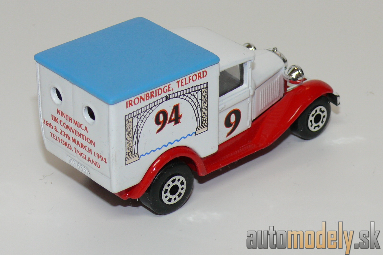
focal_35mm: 140
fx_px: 1489
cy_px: 114
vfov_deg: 9.8
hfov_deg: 14.7
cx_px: 191
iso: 100
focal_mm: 15.8
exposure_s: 1/30
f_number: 4
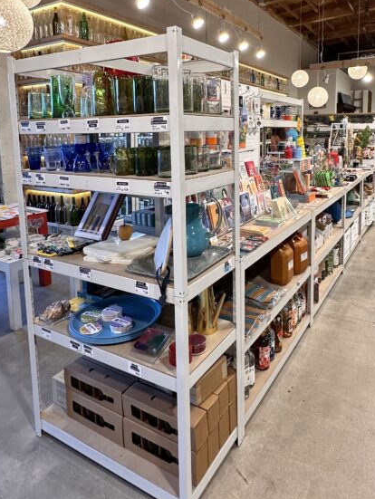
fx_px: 375
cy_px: 176
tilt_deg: -7.3
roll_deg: +0.6
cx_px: 220
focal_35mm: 26
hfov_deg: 52.8
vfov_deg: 65.9
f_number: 2.2
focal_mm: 2.22
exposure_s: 1/120
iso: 160
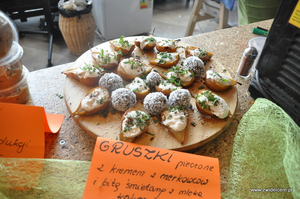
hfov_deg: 57.3
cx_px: 150
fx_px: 275
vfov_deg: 39.9
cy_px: 100
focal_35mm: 33
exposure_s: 1/50
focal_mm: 22
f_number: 3.8
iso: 800
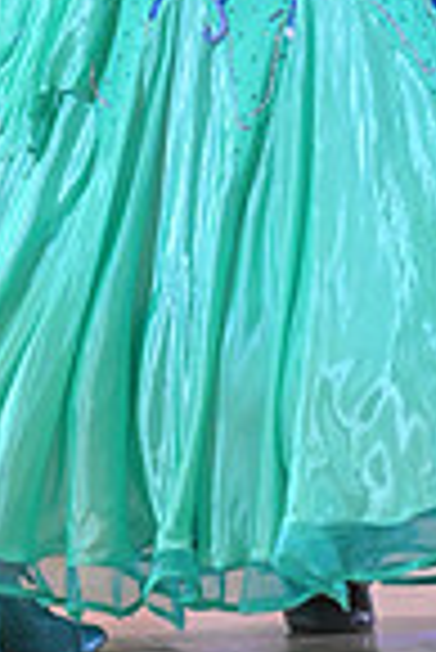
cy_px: -207
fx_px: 14534
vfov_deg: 2.6
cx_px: 317
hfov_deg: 1.7
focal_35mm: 802
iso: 5000
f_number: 5.6
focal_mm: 200
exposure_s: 1/400
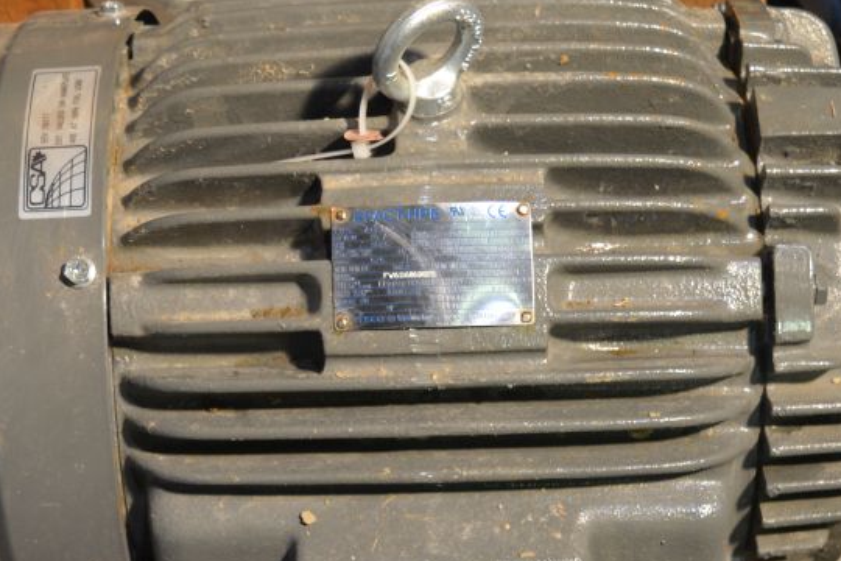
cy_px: 440
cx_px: 368
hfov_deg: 27.0
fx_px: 1750
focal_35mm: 75
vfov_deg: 18.1
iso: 400
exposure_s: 1/25
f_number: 4
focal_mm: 27
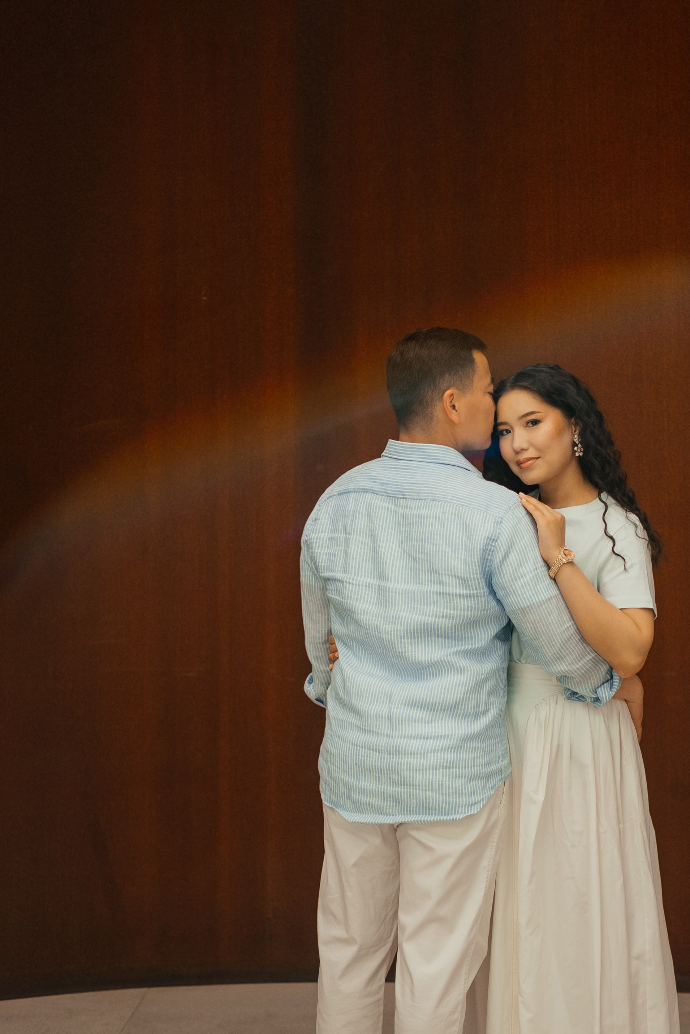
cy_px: 593
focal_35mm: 67
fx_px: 1924
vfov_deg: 30.0
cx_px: 454
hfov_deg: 20.3
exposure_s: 1/800
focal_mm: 50
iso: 500
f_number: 1.8
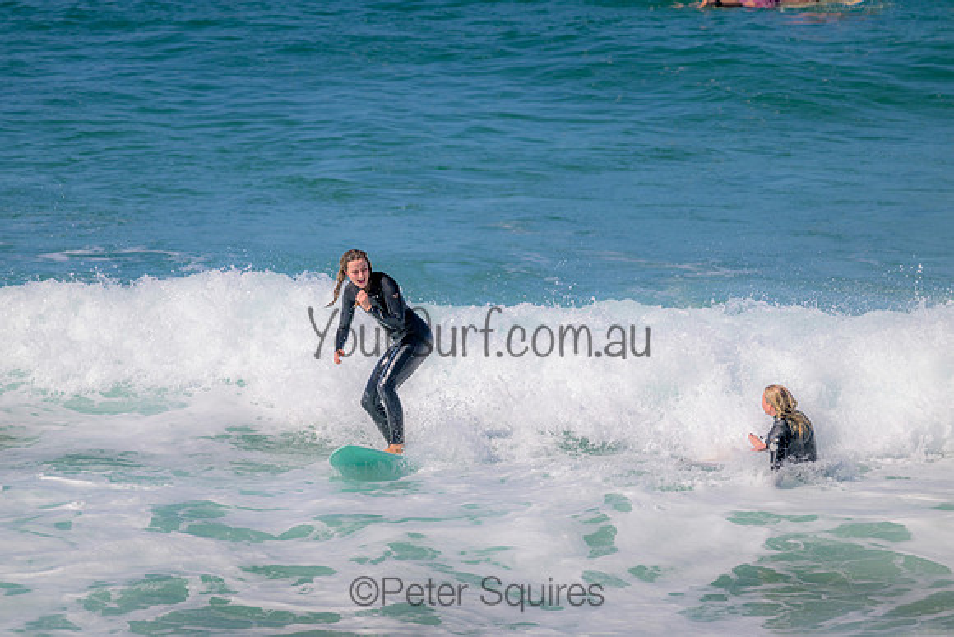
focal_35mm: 530
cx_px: 477
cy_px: 318
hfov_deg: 3.9
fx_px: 14048
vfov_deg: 2.6
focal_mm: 530
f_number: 11
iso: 320
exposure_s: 1/1000
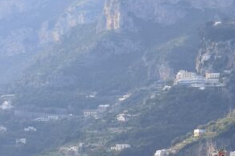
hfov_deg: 8.9
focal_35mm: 216
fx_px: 1409
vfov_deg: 6.3
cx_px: 482
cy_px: 132
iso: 200
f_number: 9
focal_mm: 35
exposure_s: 1/320
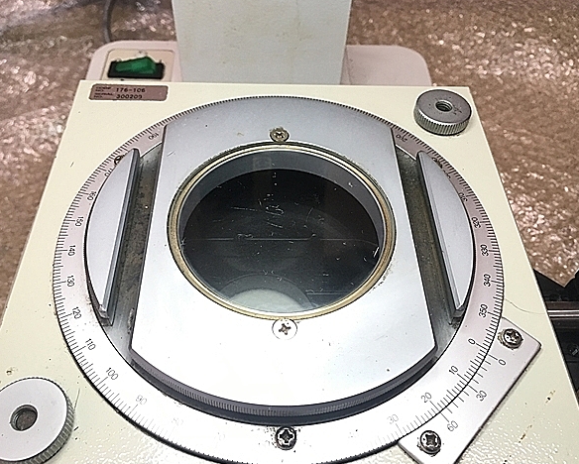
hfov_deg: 57.1
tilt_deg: -52.8
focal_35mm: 31
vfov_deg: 47.2
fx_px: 532
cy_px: 231
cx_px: 284
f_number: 2.2
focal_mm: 4.15
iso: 40
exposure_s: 1/30
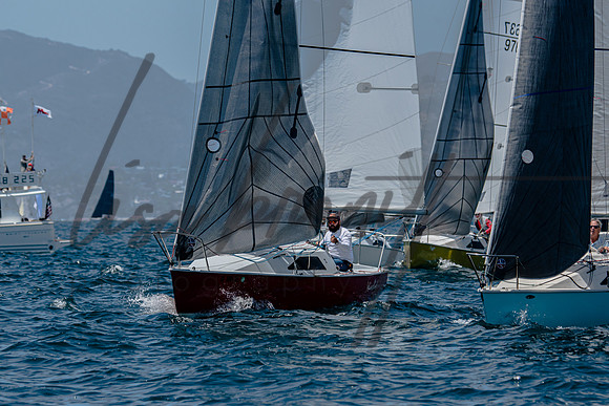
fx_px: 5734
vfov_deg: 4.1
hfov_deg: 6.1
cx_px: 300
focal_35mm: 339
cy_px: 203
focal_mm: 220
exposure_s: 1/2000
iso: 200
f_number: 5.3
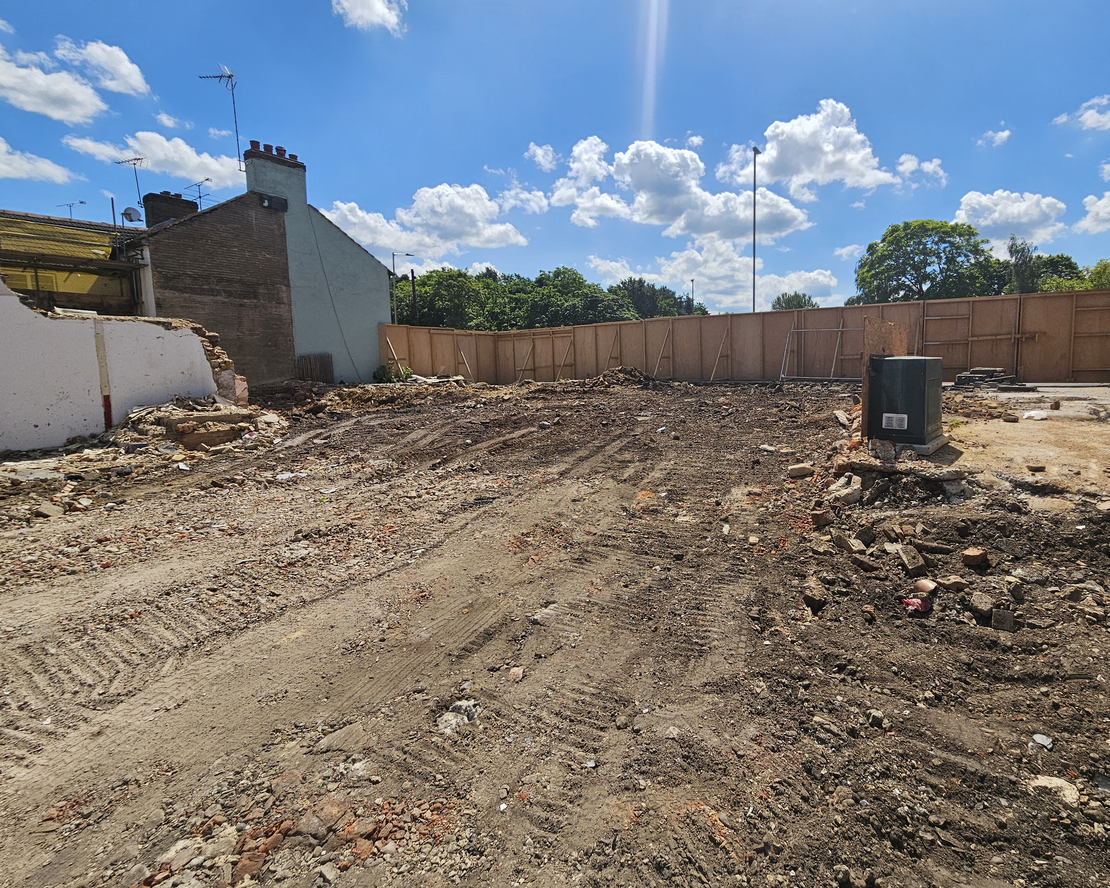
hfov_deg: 96.1
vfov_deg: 83.9
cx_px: 640
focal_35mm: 15
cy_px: 416
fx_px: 493
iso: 50
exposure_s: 1/3540
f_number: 2.2
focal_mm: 2.2
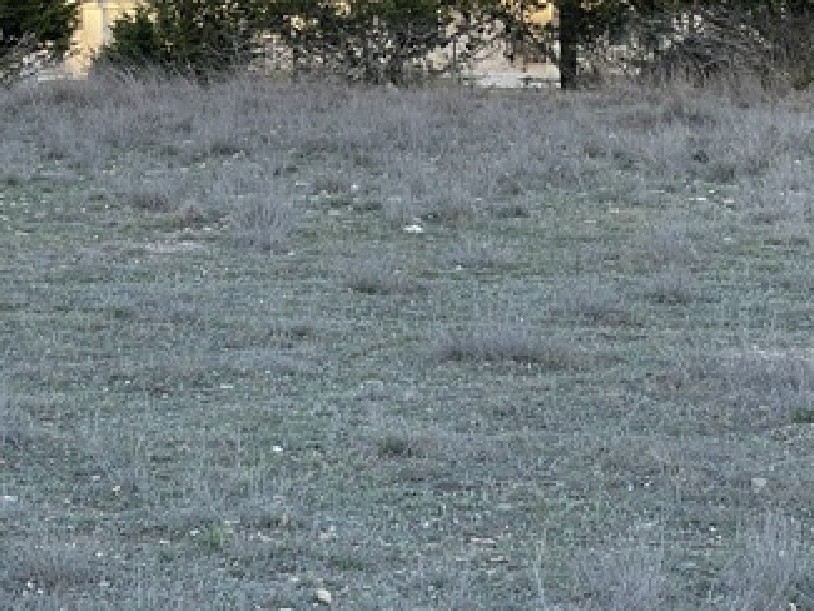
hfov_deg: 15.6
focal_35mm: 126
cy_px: 123
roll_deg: +0.9
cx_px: 313
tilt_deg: -5.1
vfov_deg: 11.7
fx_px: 2964
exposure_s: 1/240
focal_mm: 7.5
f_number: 2.2
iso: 20
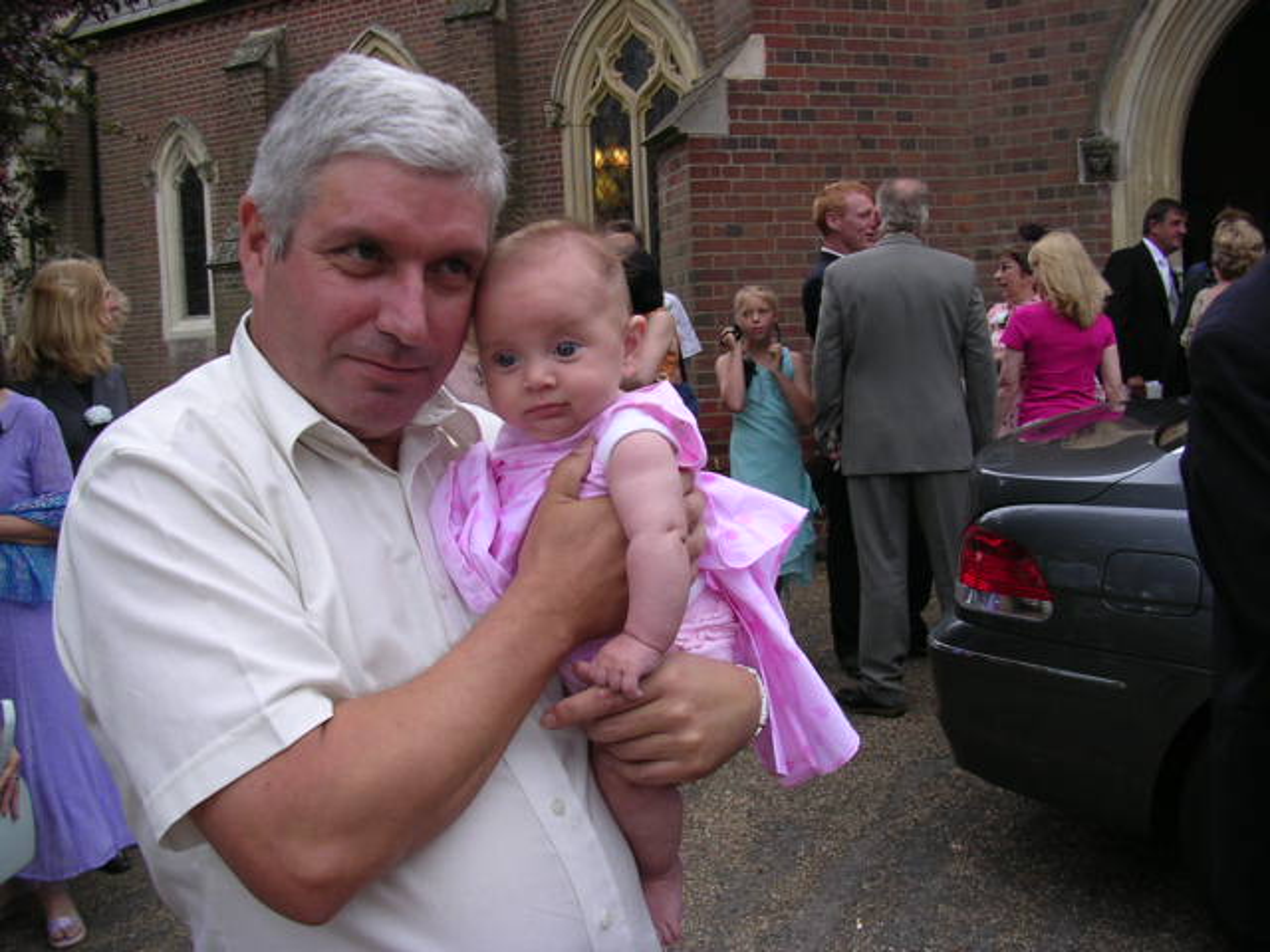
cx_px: 635
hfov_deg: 49.0
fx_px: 1394
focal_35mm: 38
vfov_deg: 37.7
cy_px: 476
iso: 100
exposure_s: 1/116
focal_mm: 5.8
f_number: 2.8
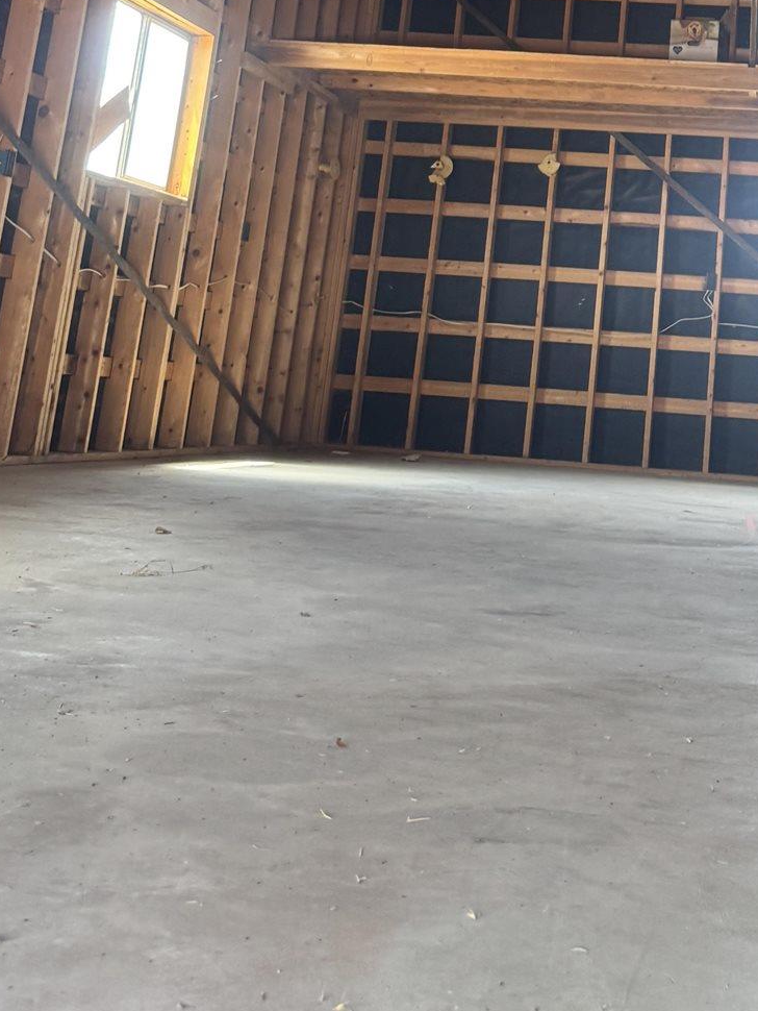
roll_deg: -4.5
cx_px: 656
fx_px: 1663
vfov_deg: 30.5
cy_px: -82
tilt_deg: +16.4
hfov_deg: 25.0
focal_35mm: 57
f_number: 1.78
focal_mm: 6.76
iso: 200
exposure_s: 1/99
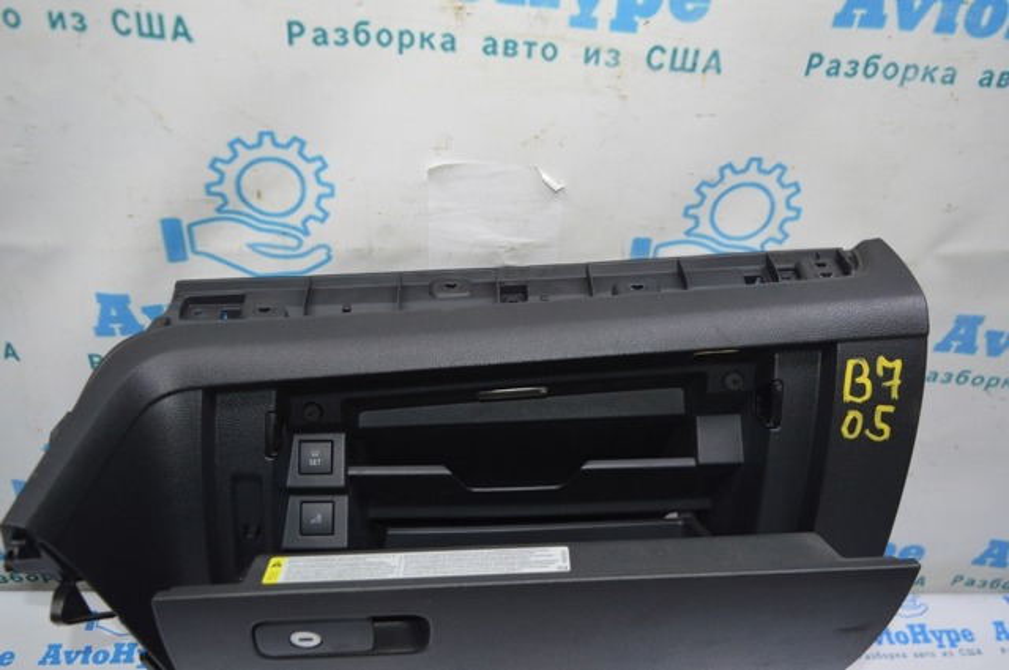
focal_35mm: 34
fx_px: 966
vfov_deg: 38.3
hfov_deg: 55.2
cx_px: 504
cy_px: 335
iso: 400
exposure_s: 1/60
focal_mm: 23
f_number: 4
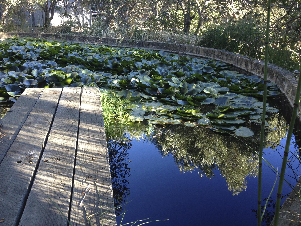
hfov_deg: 52.6
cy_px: 113
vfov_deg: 40.7
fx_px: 304
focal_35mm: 35
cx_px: 150
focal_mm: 4.28
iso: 64
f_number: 2.4
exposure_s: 1/60
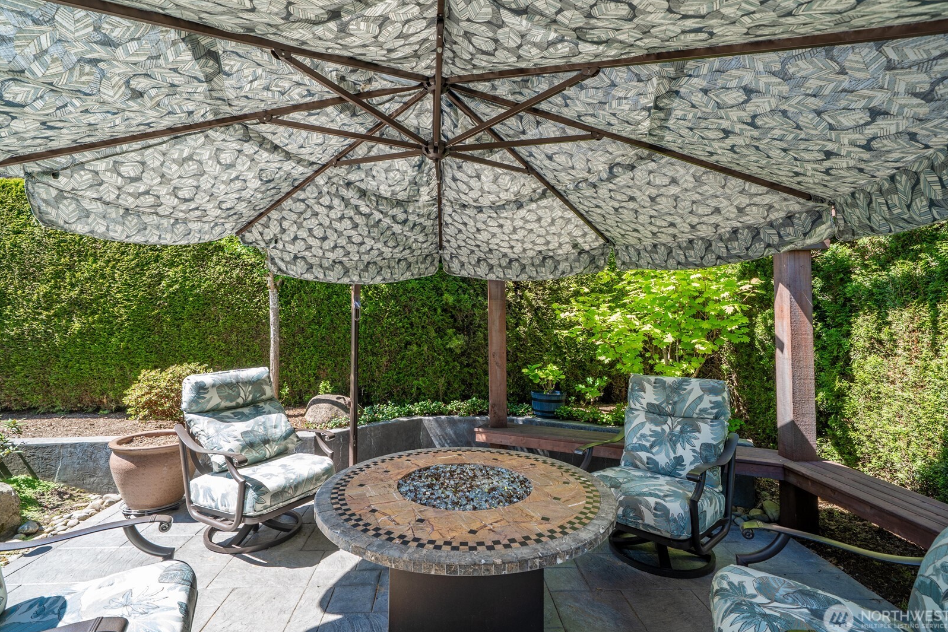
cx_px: 465
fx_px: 448
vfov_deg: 70.4
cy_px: 307
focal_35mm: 17
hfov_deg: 93.3
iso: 100
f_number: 7.1
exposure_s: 1/30
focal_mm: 16
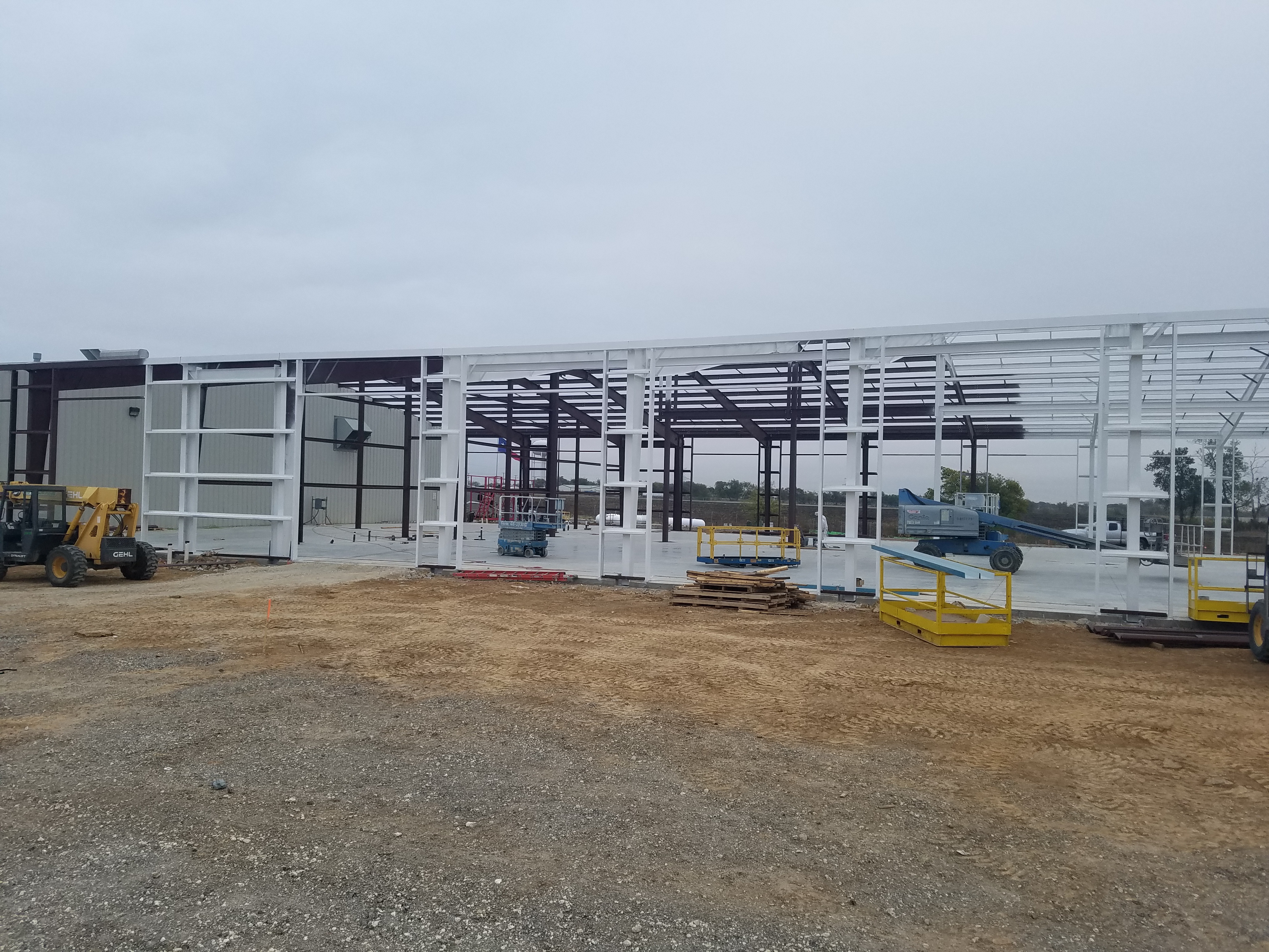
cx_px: 634
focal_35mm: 26
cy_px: 476
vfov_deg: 53.1
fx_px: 953
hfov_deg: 67.3
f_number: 1.7
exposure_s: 1/290
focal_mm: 4.2
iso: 50
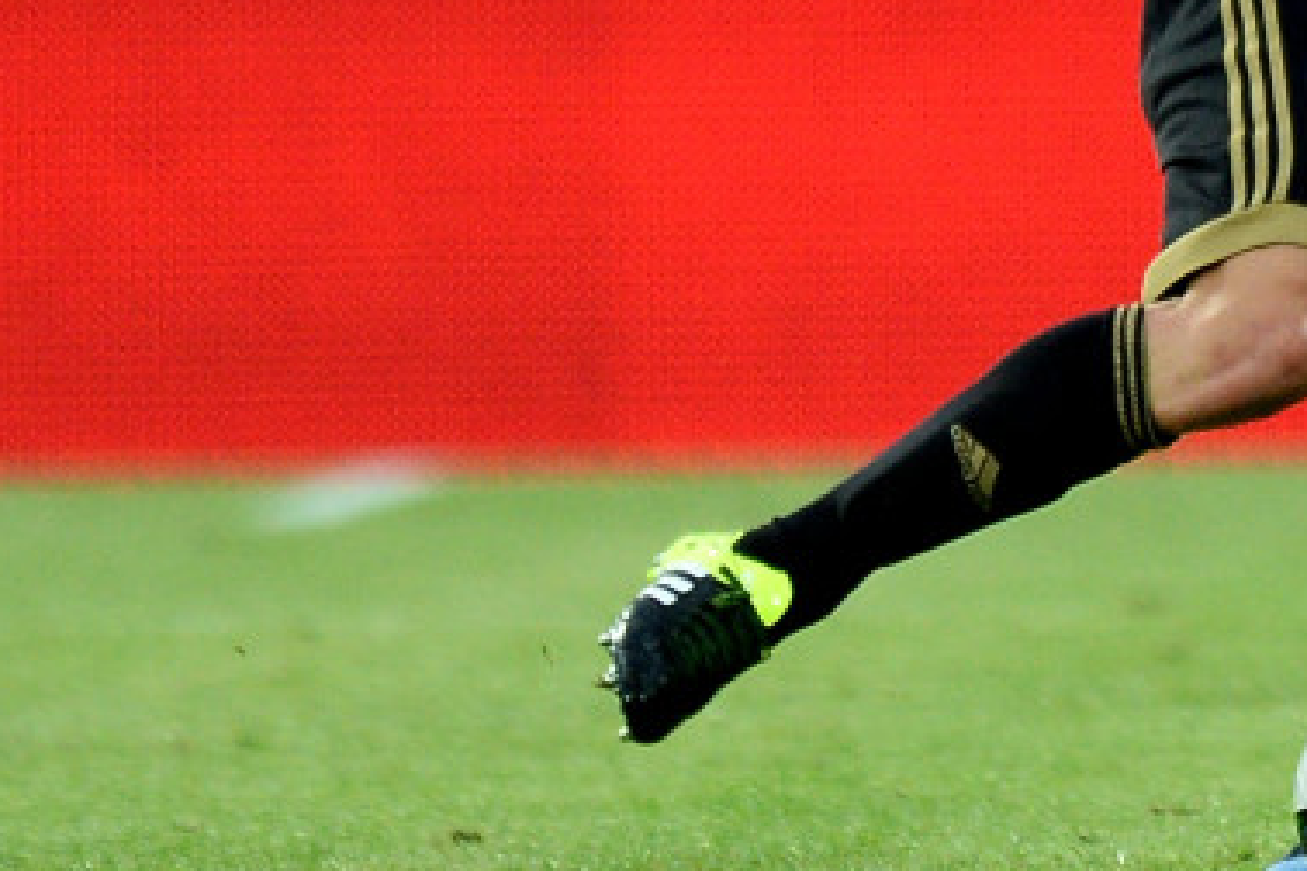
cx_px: 1324
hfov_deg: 2.2
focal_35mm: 956
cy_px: -67
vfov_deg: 1.4
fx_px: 34705
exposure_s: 1/2000
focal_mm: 400
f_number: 2.8
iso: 1600
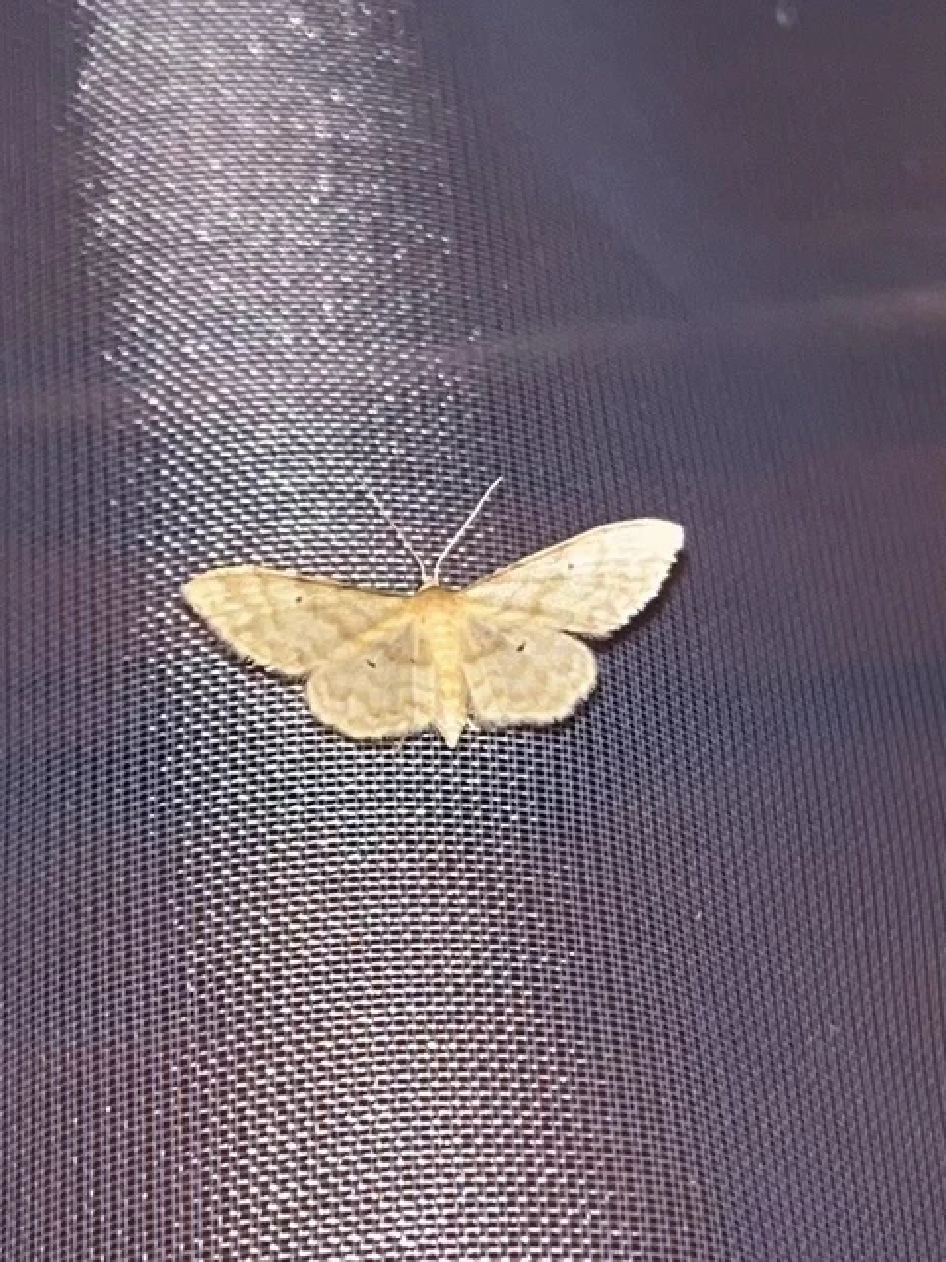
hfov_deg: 53.1
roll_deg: +2.4
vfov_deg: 67.3
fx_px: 947
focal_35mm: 26
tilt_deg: +40.1
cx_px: 473
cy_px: 631
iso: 32
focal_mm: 5.1
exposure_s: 1/4
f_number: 1.6
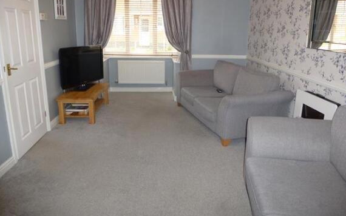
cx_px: 172
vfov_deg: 47.4
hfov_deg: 70.4
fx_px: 245
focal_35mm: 26
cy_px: 89
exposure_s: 1/60
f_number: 3.3
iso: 320
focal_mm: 4.3
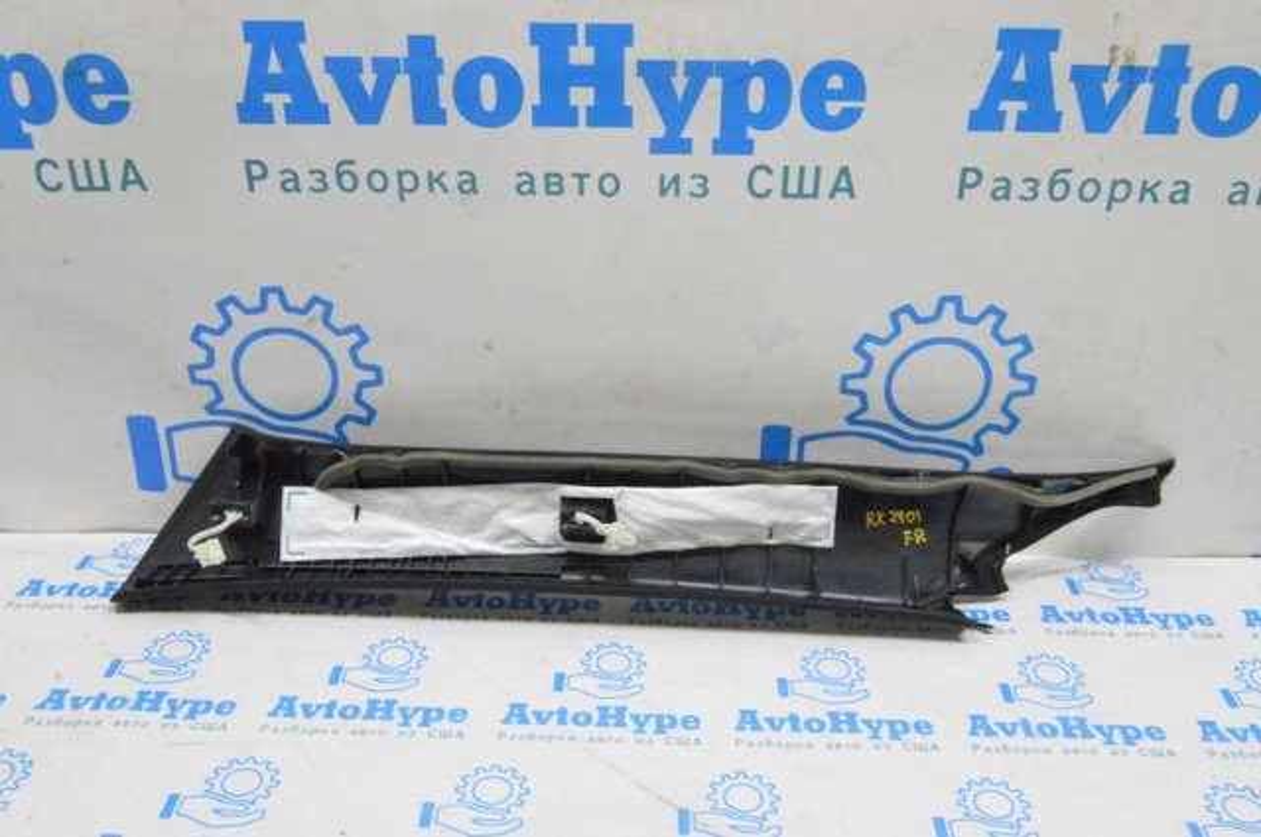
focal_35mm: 34
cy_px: 418
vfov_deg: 38.3
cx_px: 630
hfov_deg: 55.2
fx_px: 1207
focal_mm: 23
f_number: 20
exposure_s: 1/20
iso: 6400
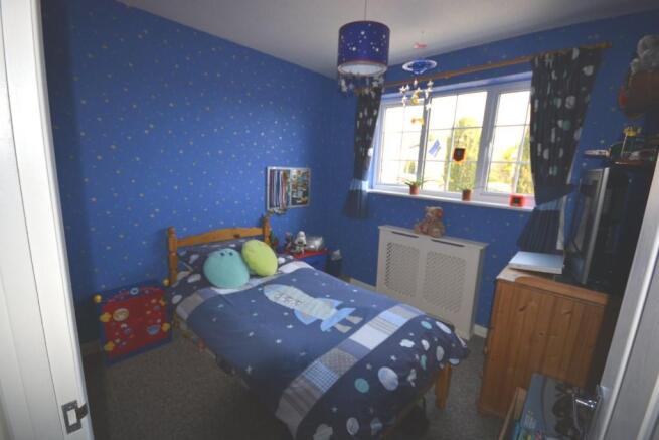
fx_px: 275
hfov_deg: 100.4
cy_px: 220
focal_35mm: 15
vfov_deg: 77.4
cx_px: 330
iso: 360
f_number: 4
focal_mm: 10
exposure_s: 1/125
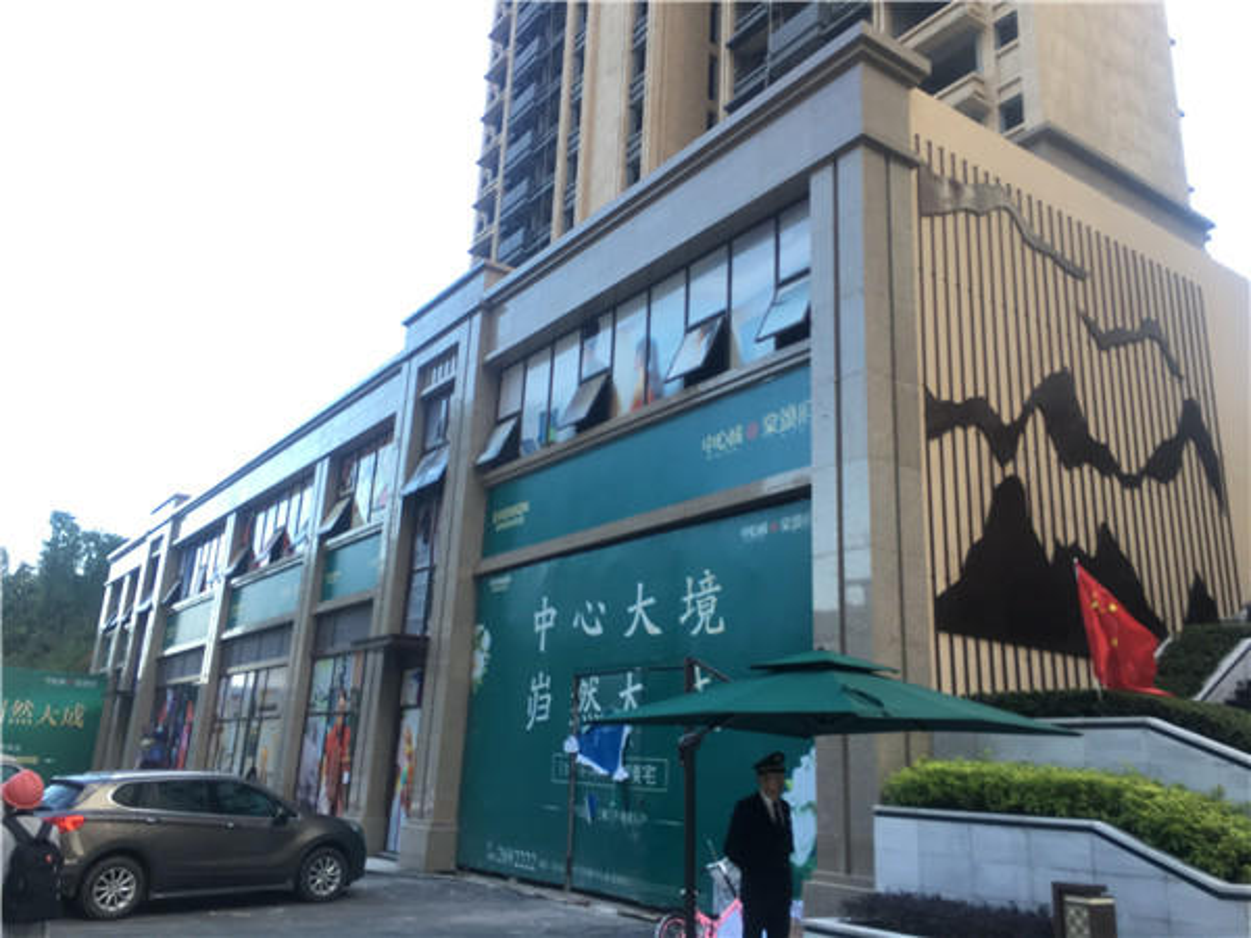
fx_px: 1048
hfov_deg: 61.7
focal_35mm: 29
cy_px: 469
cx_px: 626
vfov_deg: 48.2
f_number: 2.2
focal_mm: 4.15
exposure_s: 1/100
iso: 32
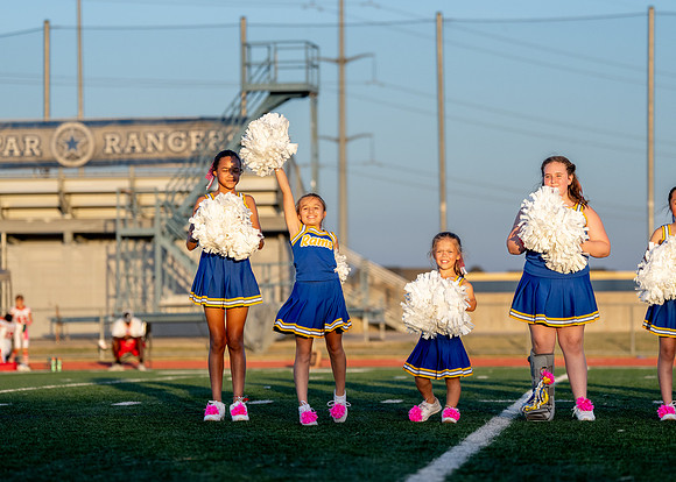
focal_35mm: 158
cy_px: 243
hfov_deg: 12.7
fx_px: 3040
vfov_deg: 9.1
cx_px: 353
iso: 640
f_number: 2.8
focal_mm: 115
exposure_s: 1/3200
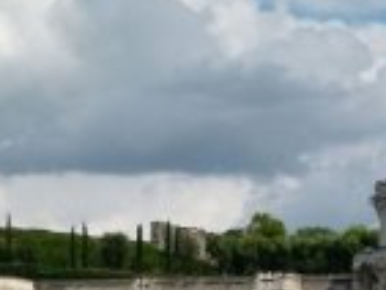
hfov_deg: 8.2
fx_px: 2656
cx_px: 548
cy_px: 342
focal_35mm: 238
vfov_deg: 6.2
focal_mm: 12.6
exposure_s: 1/1600
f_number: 4
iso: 100
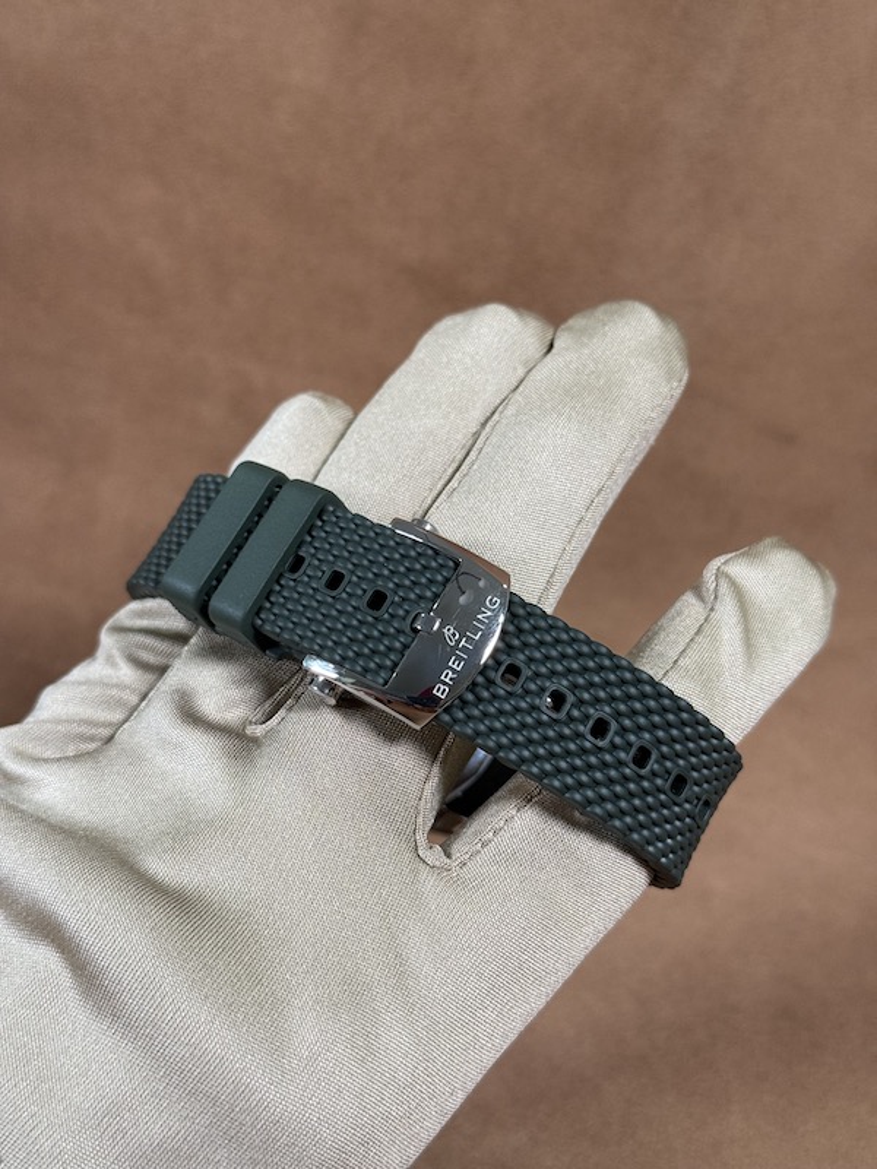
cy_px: 584
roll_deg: -0.4
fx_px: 1621
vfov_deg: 39.7
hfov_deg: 30.3
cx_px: 438
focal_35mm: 48
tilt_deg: -22.9
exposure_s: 1/54
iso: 100
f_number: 1.78
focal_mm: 6.76
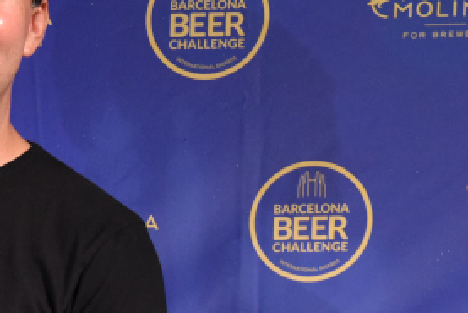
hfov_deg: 16.3
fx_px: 1522
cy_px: 280
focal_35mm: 117
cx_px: -176
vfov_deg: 11.7
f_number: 5
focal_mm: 36
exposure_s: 1/100
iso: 2500
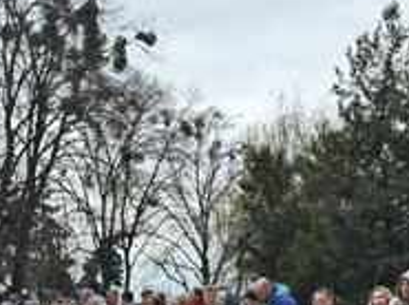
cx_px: 265
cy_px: 296
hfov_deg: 18.9
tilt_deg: +0.5
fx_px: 1226
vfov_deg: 14.0
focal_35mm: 104
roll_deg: +0.0
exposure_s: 1/127
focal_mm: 6.76
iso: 100
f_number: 1.78
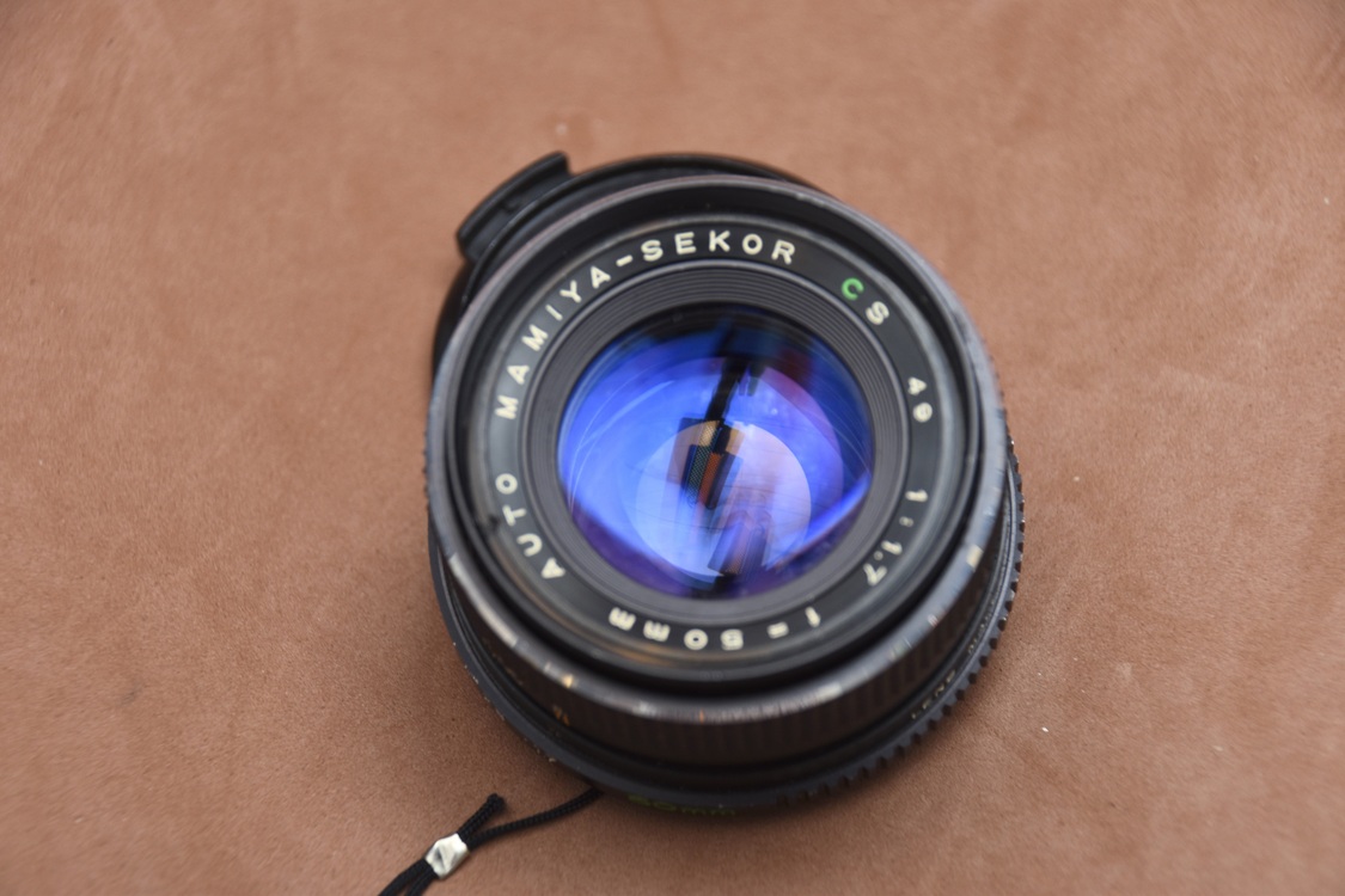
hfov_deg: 17.5
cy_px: 448
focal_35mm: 117
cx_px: 672
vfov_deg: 11.7
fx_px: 4371
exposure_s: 1/125
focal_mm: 78
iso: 100
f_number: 5.6
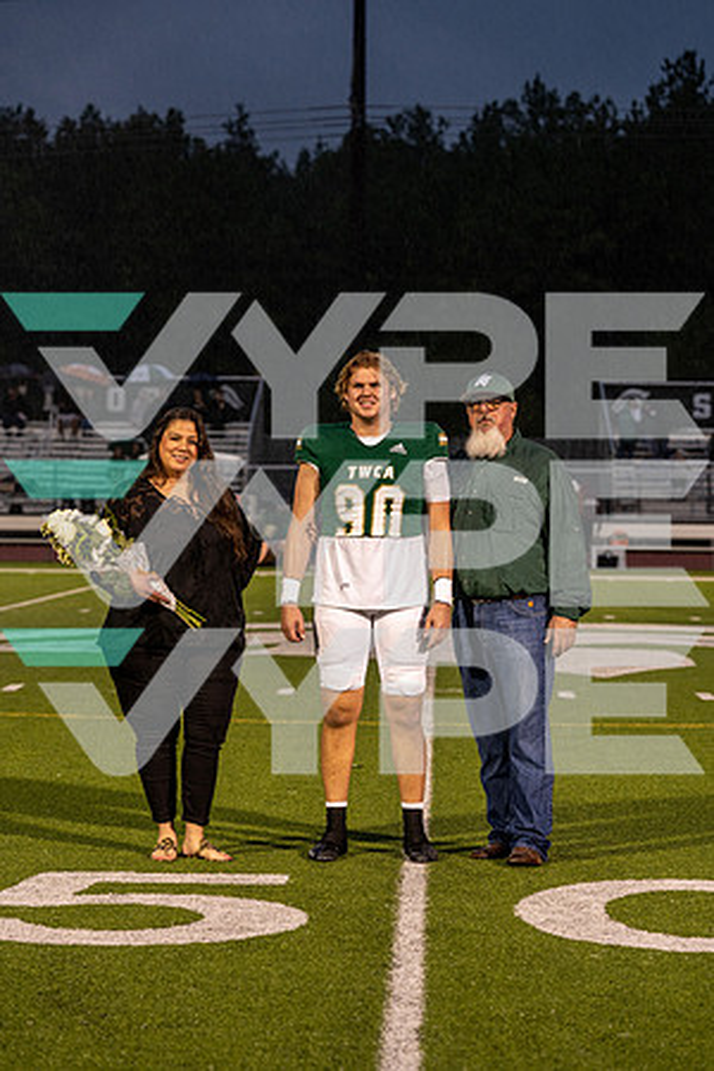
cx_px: 357
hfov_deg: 12.8
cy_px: 536
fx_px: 3183
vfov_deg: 19.1
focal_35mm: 107
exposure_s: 1/125
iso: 800
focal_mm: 107
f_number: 4.5
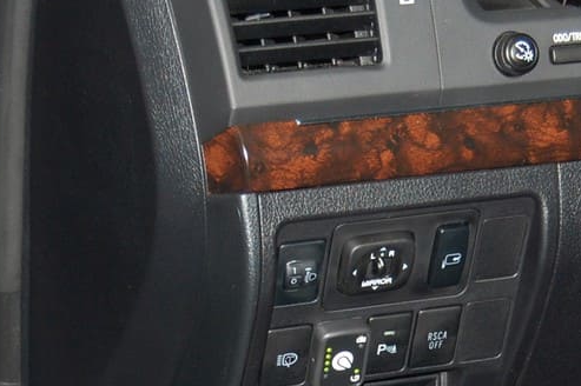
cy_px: 353
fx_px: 2806
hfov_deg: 11.8
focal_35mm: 174
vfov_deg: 7.9
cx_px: 418
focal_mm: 38
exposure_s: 1/60
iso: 400
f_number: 5
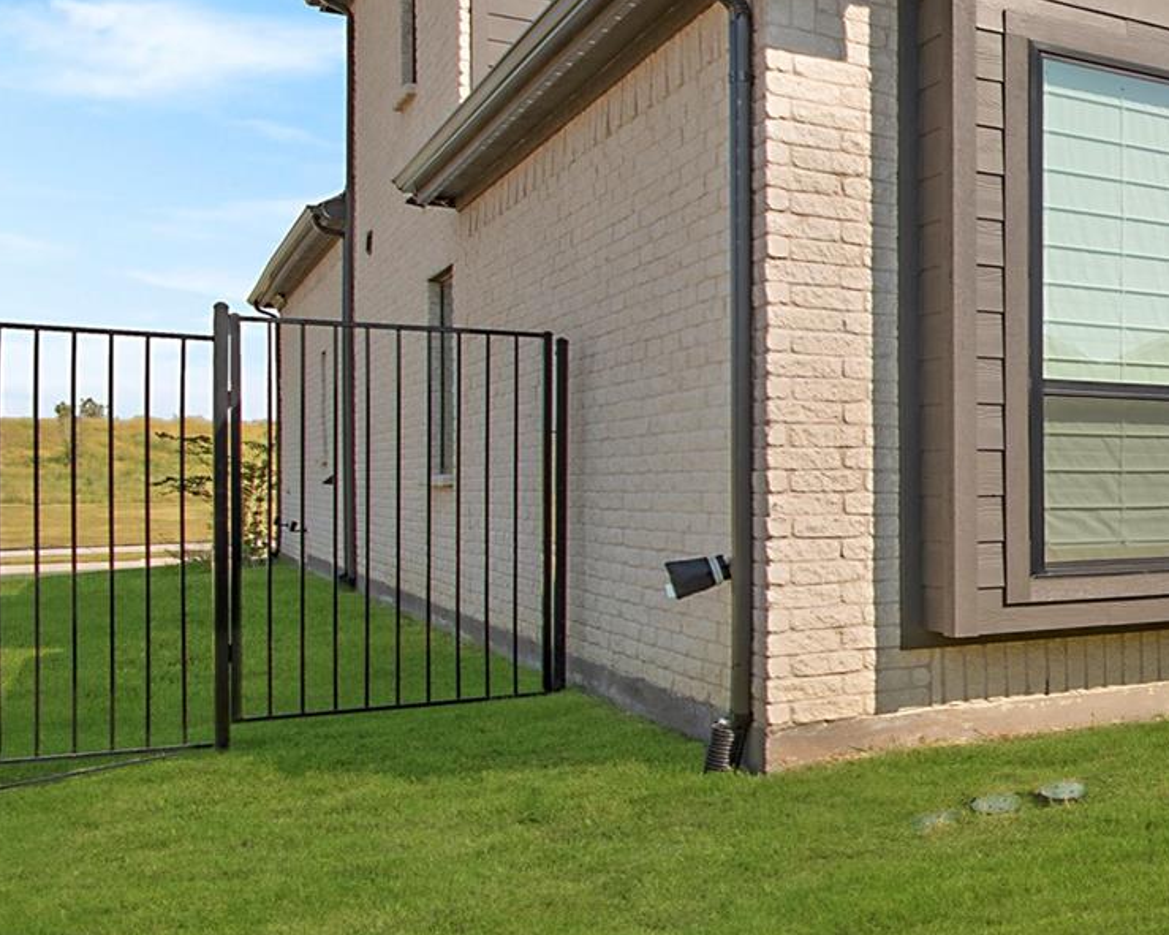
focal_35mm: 39
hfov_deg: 32.8
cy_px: 485
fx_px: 1349
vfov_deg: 38.2
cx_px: 1569
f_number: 8
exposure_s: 1/400
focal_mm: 10
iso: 100
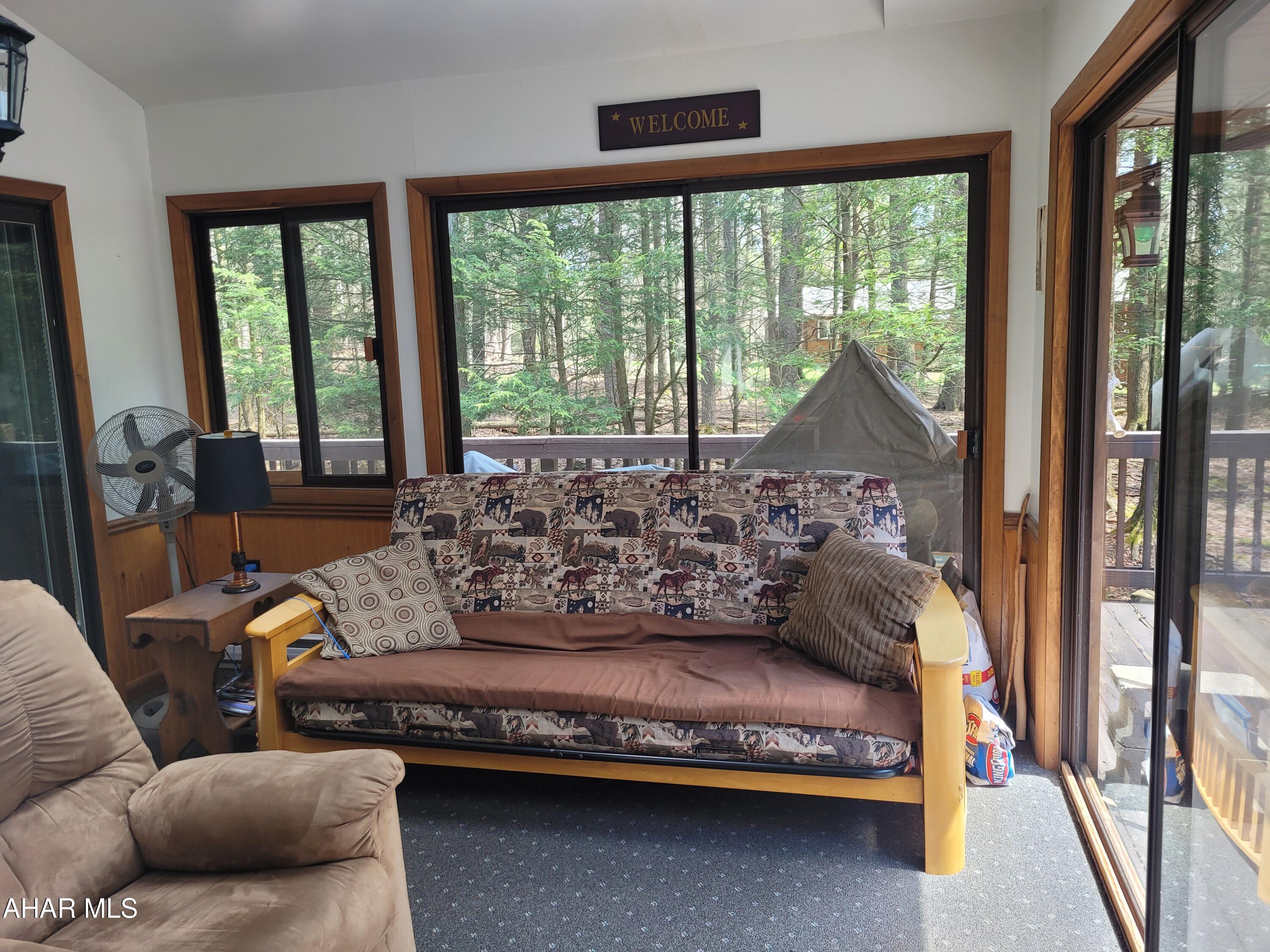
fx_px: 954
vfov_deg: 53.1
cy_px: 476
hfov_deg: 67.3
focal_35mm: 26
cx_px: 635
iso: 64
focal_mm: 5.4
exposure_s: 1/120
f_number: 1.8
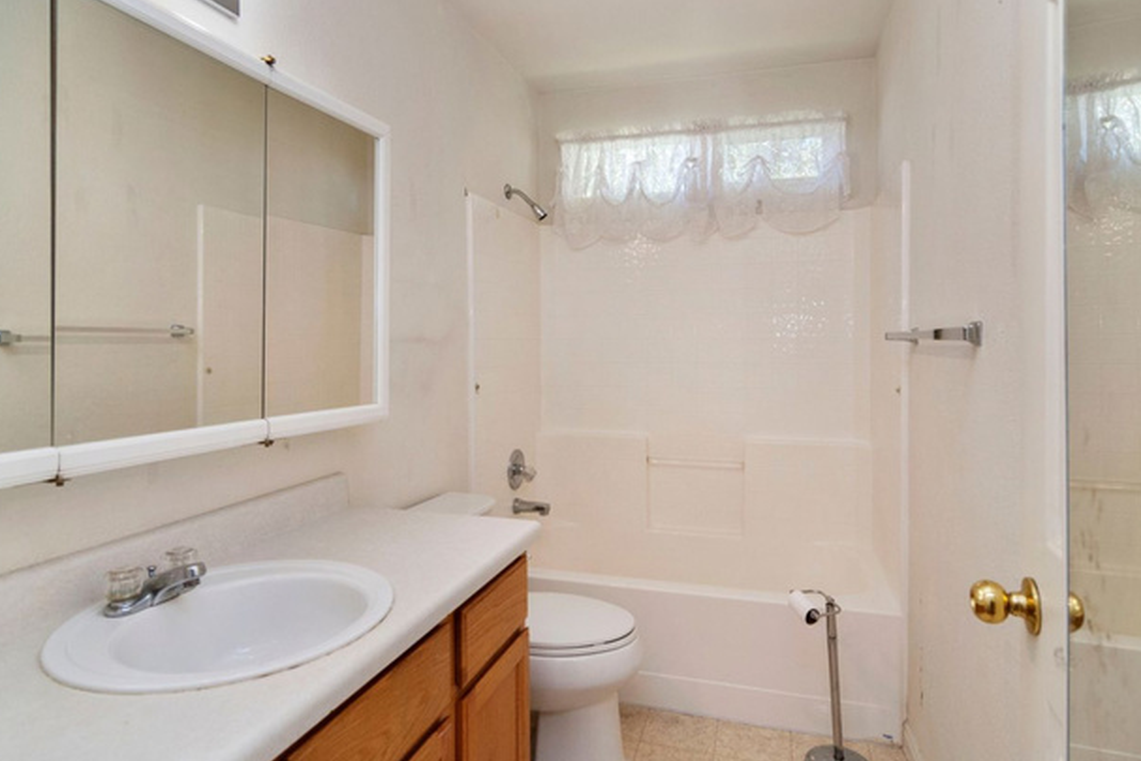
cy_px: 396
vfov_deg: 64.6
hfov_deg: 86.9
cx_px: 573
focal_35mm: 19
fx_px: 602
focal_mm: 12
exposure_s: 1/60
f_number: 5
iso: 200
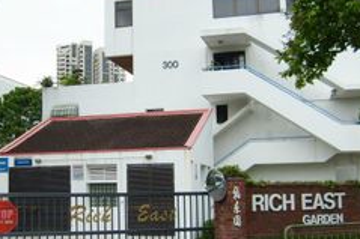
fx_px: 570
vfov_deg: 23.7
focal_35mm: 57
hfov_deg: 34.5
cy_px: 126
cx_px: 104
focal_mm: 5.8
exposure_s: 1/350
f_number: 2.8
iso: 80
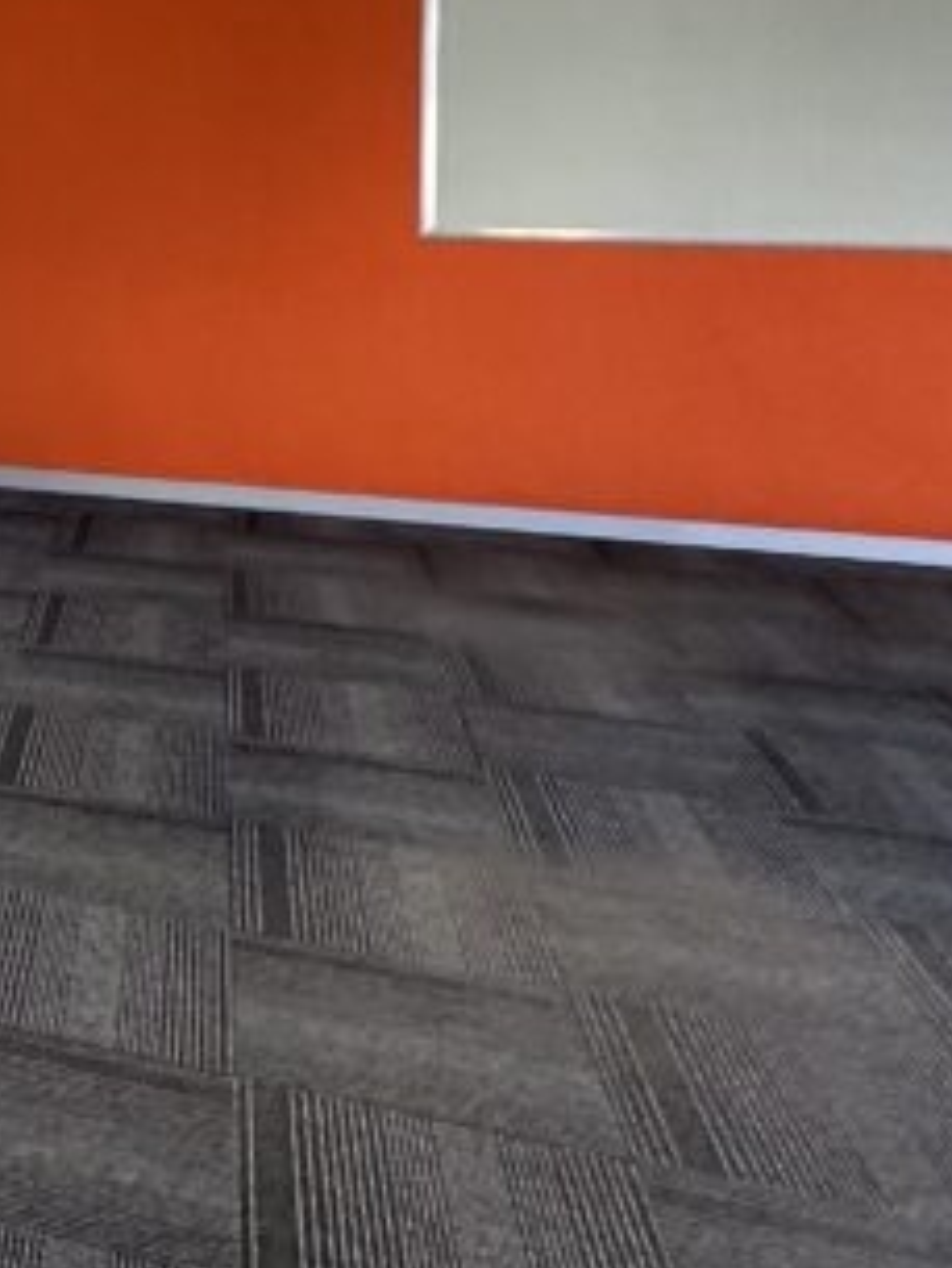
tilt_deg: -1.2
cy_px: 154
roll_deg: +0.6
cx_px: -632
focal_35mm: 47
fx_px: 1722
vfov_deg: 38.0
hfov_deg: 22.5
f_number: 2.2
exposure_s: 1/99
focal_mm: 2.22
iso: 250
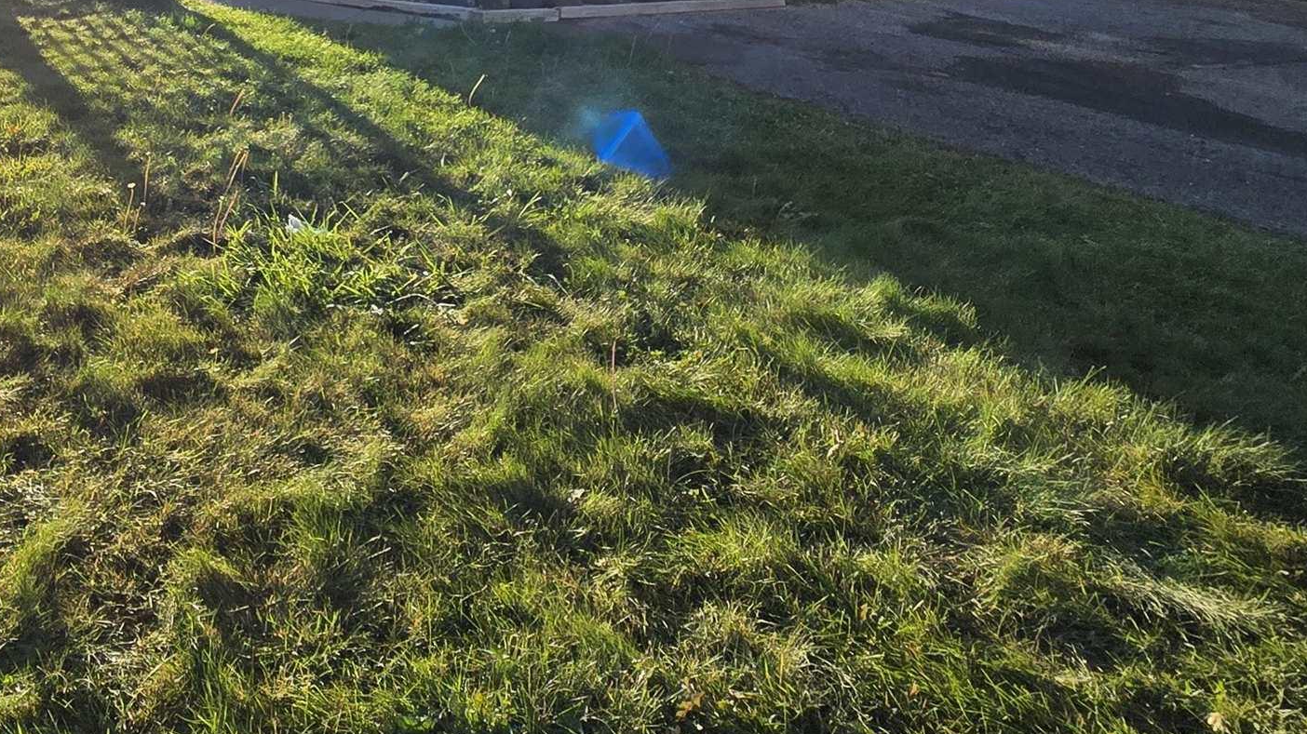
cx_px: 199
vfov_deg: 31.1
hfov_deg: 56.4
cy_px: -169
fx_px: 1074
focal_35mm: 31
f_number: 2.2
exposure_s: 1/2005
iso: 50
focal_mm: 2.2
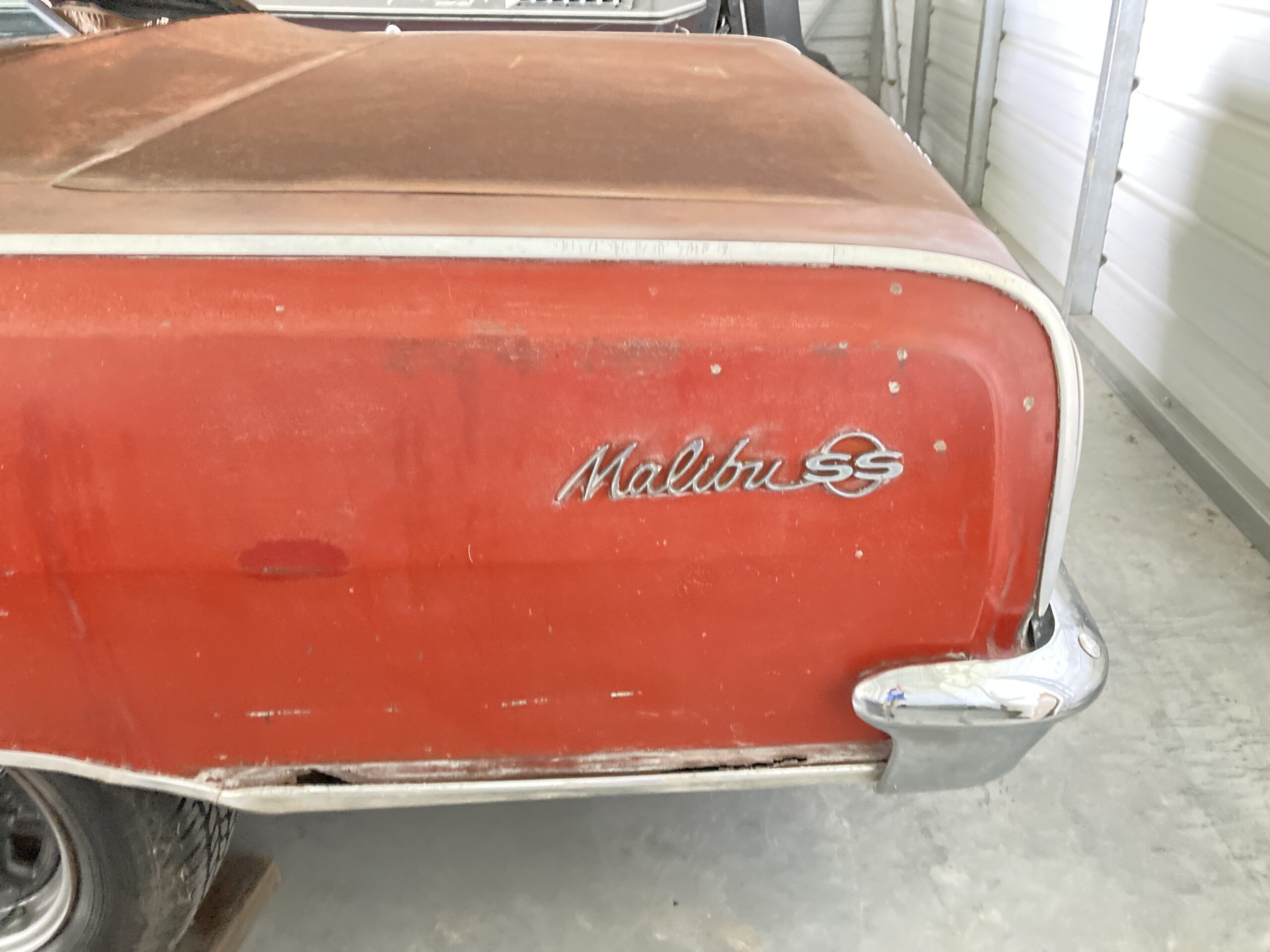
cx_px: 635
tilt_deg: -27.7
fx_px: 1027
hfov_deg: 63.4
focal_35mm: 28
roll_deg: +5.0
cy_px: 476
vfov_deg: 49.7
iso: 640
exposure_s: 1/22
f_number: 1.8
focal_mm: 3.99
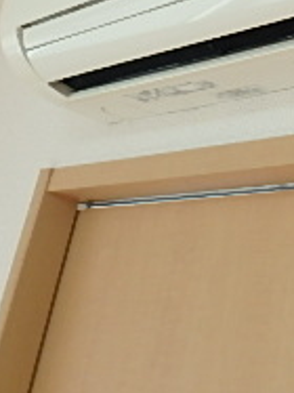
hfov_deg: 19.3
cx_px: 353
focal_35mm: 72
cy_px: -42
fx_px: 816
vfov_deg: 25.1
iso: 200
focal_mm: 3.7
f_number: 3.5
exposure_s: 1/60
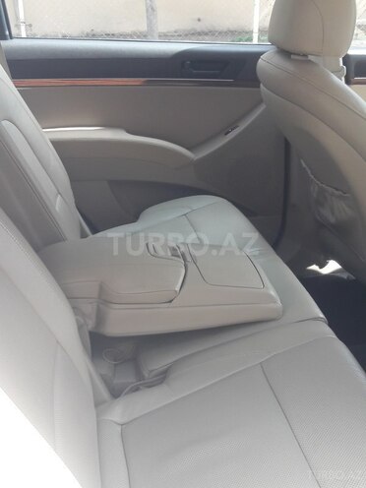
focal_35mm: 28
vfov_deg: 63.4
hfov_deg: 49.7
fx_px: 395
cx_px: 183
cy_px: 244
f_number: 1.9
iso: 40
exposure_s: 1/105
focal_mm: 3.7
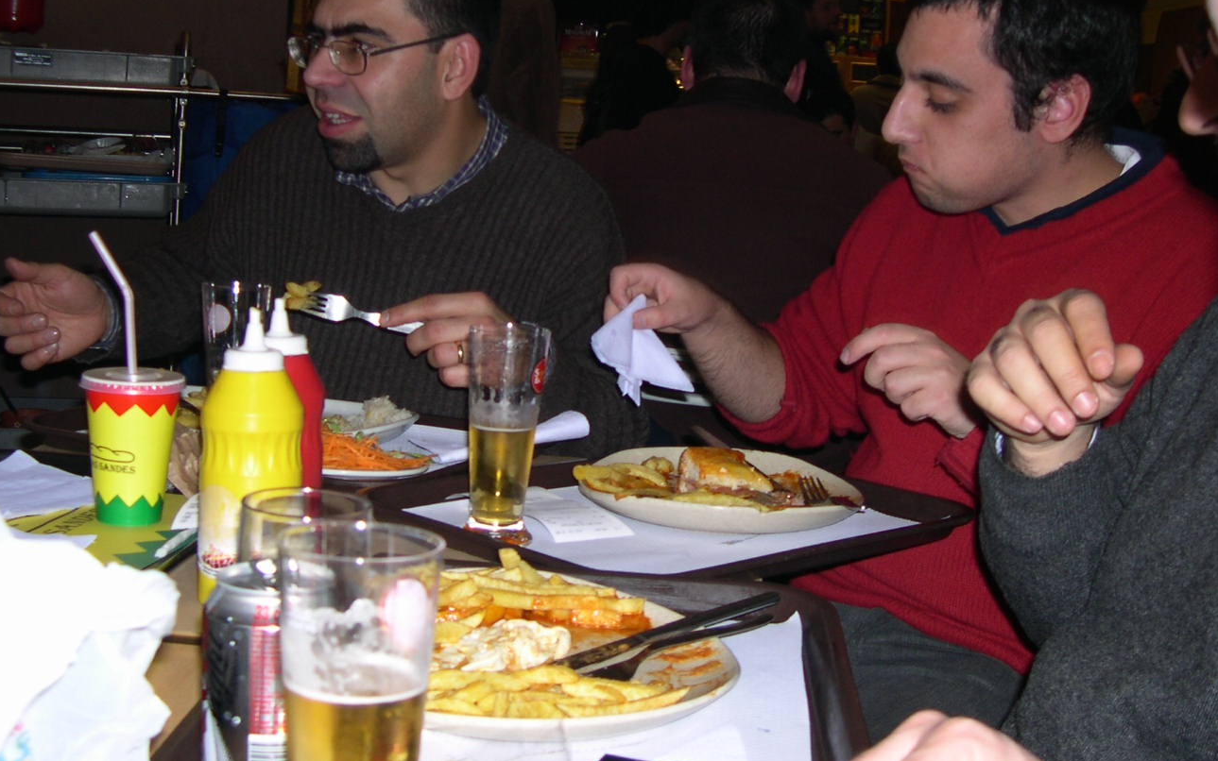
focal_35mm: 50
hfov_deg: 40.3
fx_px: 1660
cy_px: 230
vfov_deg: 25.6
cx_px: 586
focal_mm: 8
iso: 100
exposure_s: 1/60
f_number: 2.8
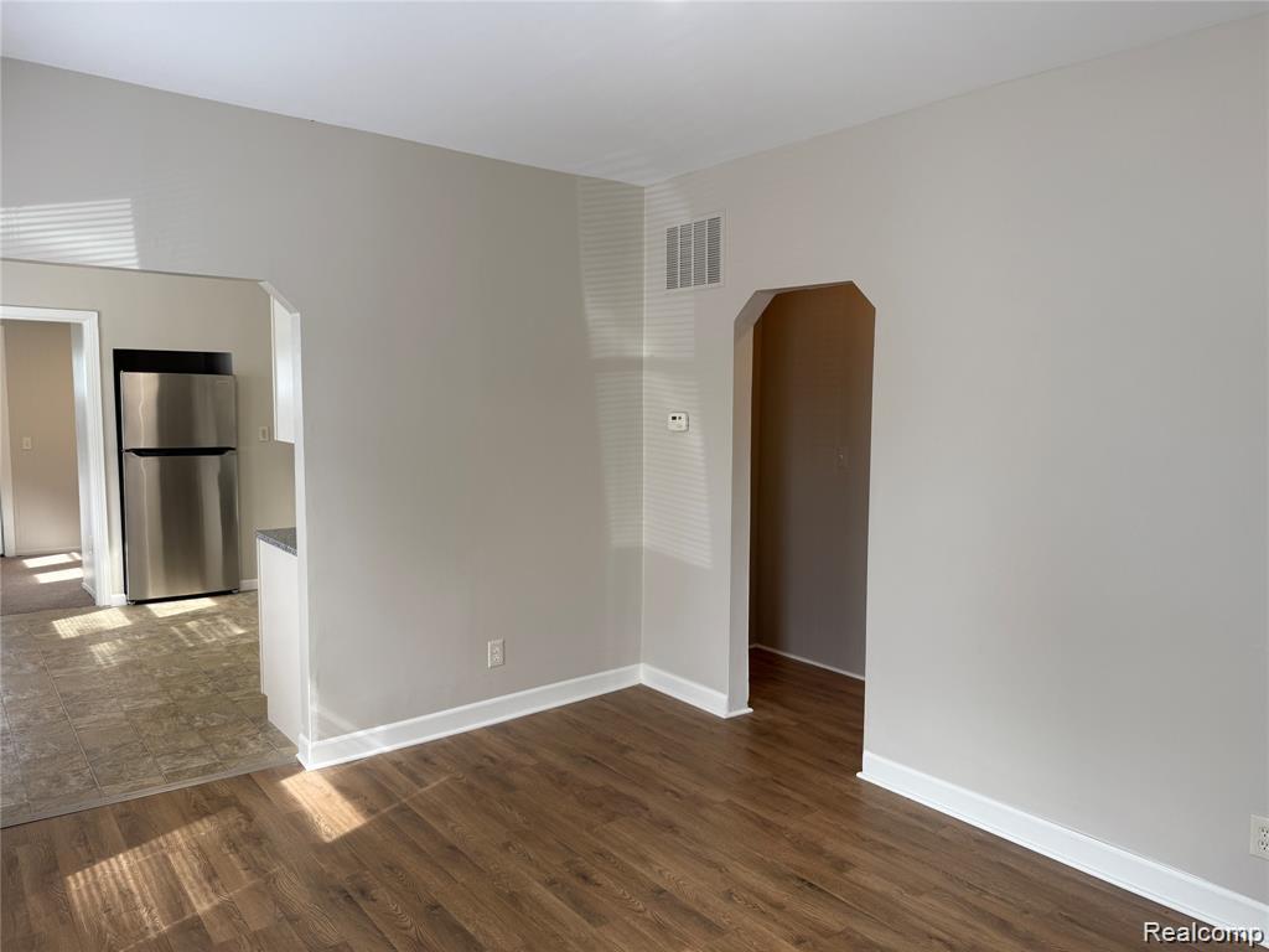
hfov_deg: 71.6
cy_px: 476
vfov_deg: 56.8
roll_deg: -0.7
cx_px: 634
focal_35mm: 24
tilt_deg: -4.6
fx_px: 880
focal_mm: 6.76
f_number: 1.78
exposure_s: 1/121
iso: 80
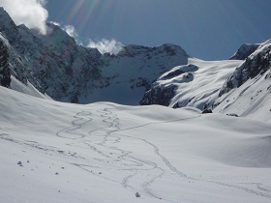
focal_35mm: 53
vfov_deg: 27.1
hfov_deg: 36.0
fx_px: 415
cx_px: 163
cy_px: 50
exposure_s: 1/1300
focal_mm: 5.2
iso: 80
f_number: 8
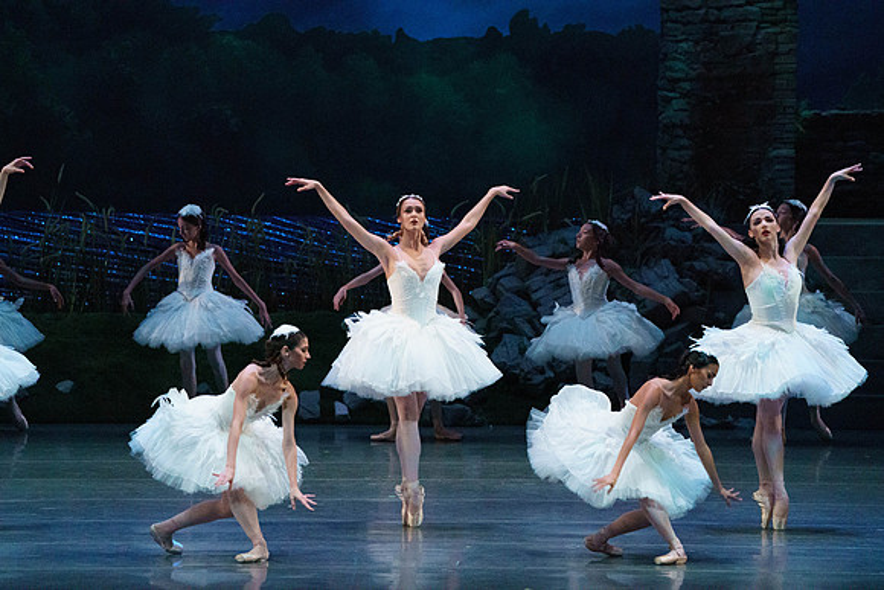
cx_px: 442
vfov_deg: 4.9
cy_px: 295
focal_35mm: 279
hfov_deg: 7.4
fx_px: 6852
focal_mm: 279
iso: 8000
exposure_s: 1/250
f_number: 5.6
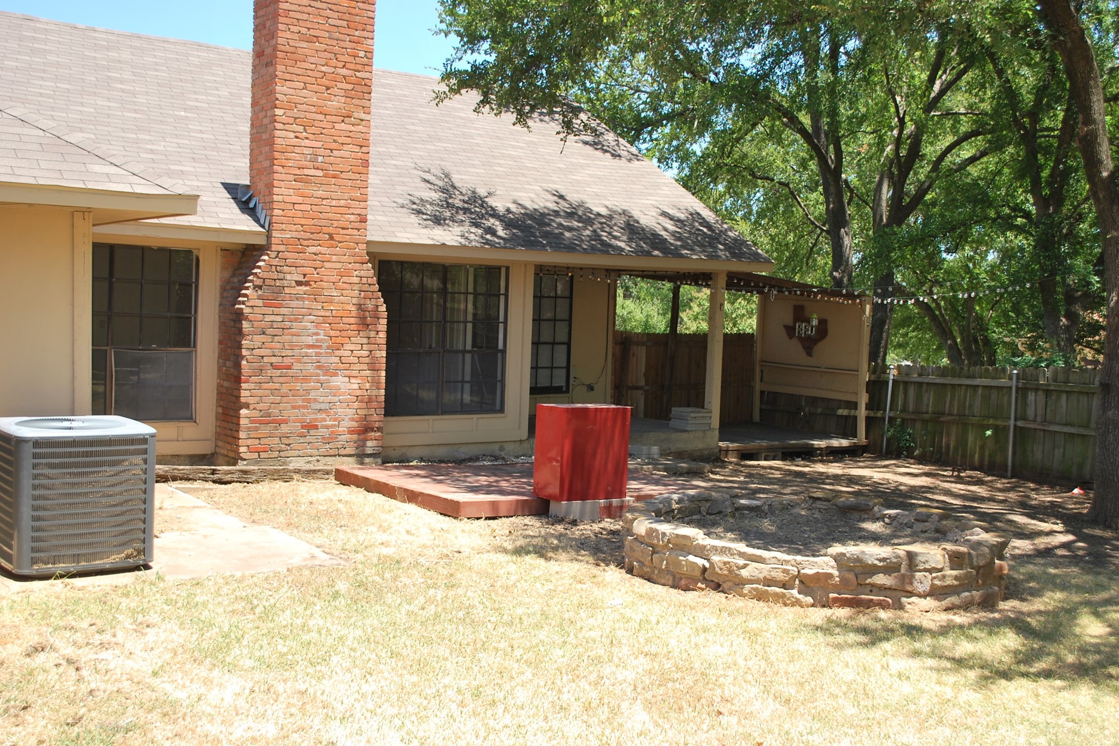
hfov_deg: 51.9
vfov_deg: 35.9
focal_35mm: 37
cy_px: 368
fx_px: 1150
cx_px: 569
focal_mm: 24
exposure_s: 1/200
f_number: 5
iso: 100
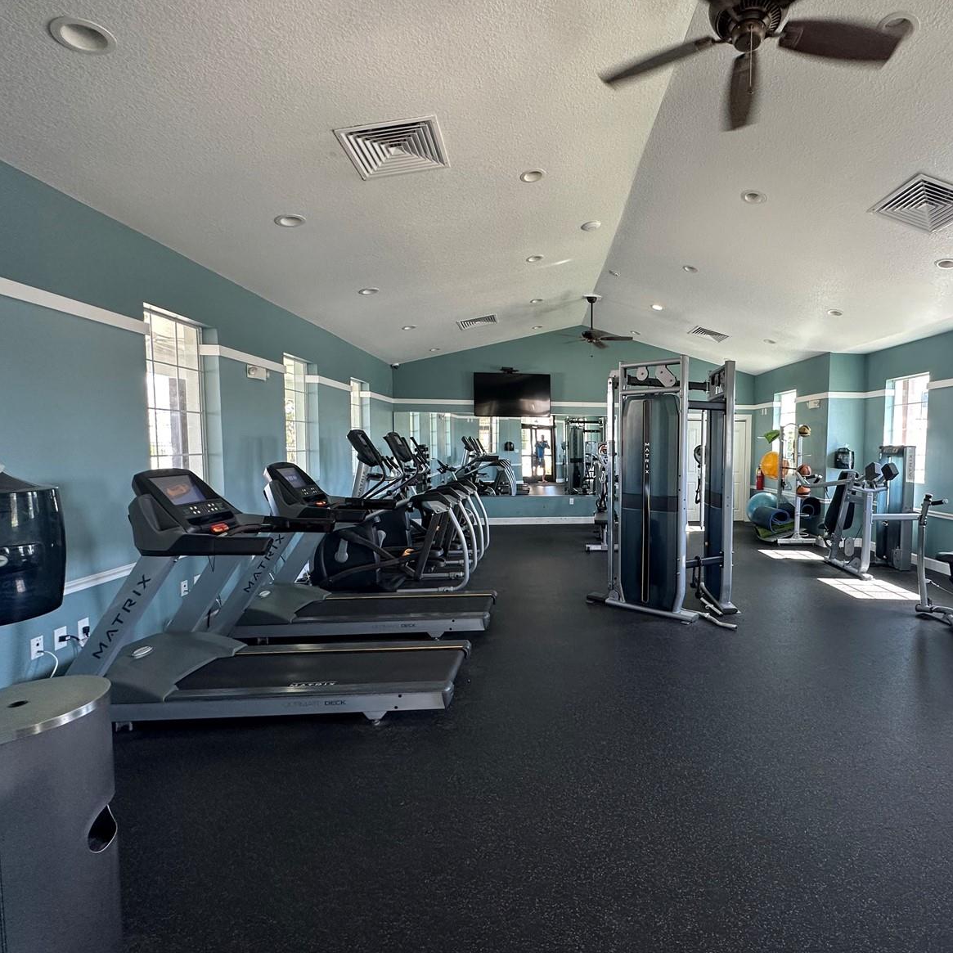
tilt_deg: -3.0
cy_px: 475
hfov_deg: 81.8
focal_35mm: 17
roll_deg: -0.5
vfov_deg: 84.0
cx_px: 614
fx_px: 530
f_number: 2.2
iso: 160
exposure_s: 1/60
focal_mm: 2.22
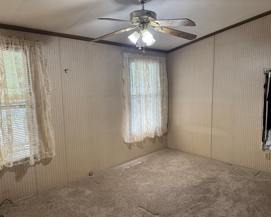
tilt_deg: -8.3
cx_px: 150
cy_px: 112
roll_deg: +0.9
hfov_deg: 65.9
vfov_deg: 54.9
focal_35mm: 26
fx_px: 208
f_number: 1.78
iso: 200
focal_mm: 6.76
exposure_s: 1/120
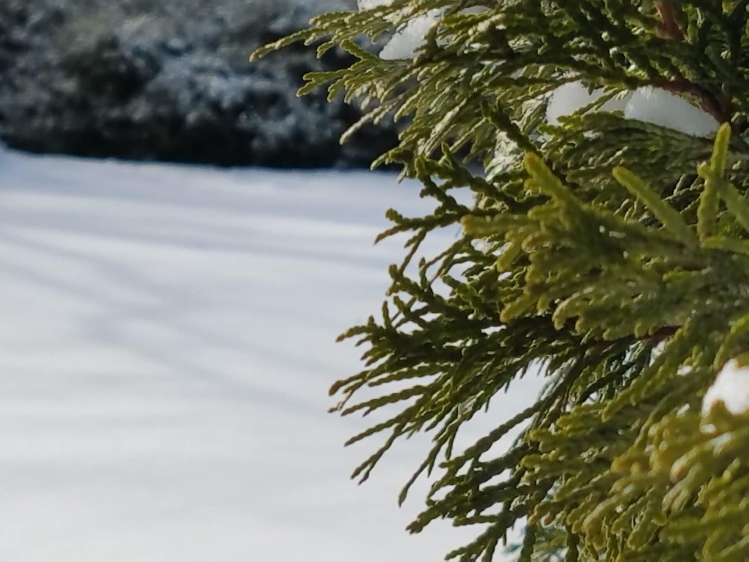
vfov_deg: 53.1
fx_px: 563
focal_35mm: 26
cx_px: 374
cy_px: 281
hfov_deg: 67.3
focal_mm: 4.2
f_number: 1.7
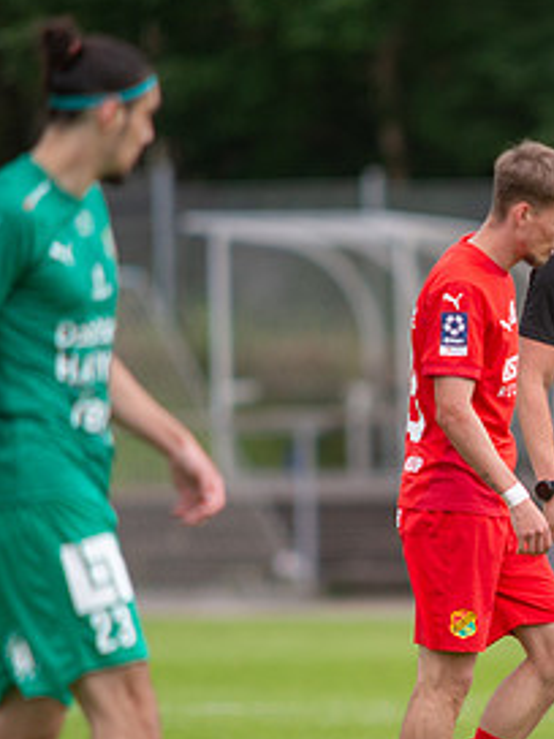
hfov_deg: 1.7
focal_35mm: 870
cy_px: 443
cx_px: 652
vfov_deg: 2.3
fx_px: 18565
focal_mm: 420
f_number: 4
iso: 1100
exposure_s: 1/1250
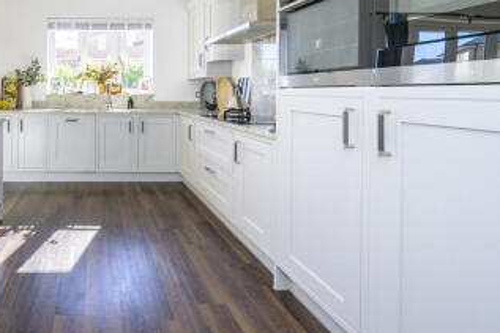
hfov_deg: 75.6
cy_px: 99
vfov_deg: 57.5
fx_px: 292
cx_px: 128
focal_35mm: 21
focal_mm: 14
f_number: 7.1
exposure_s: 1/125
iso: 320
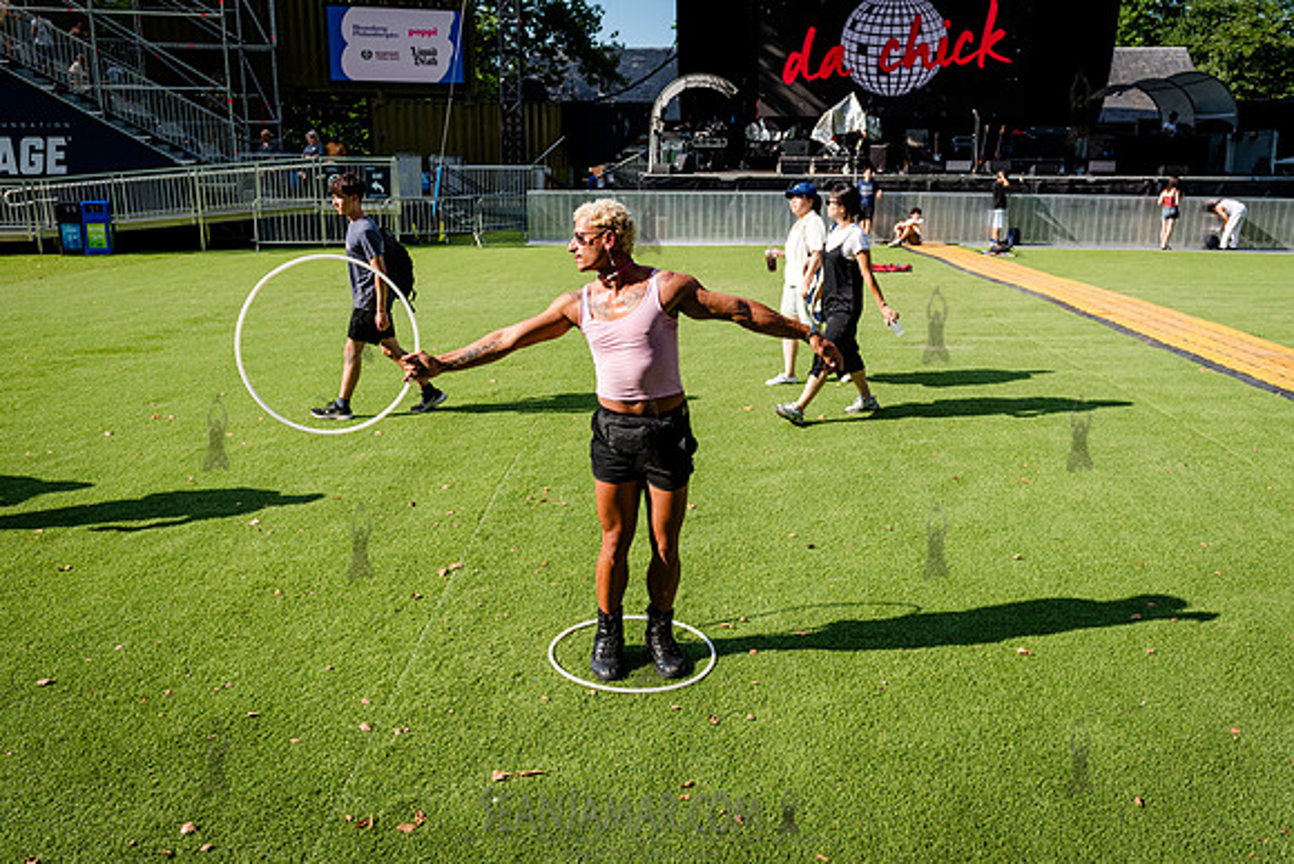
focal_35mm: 30
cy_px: 432
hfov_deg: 61.1
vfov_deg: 43.0
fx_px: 1096
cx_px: 647
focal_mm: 26
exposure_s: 1/3200
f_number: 3.5
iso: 320
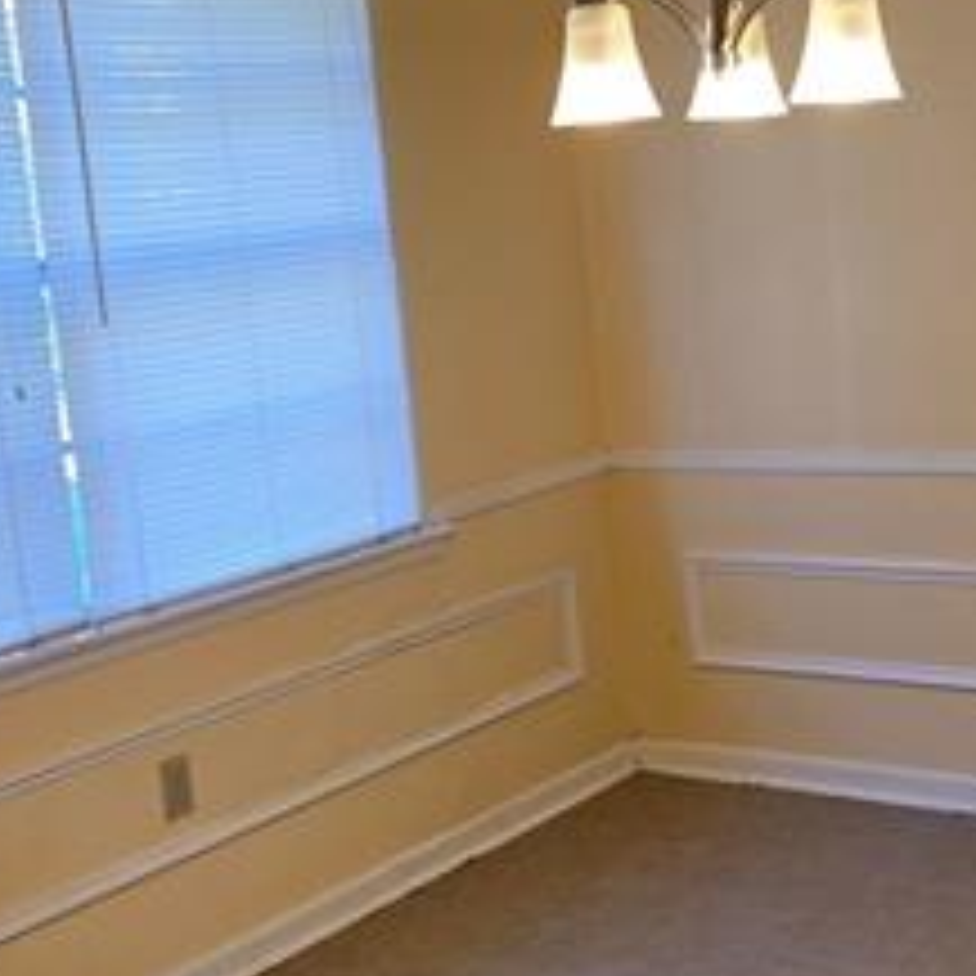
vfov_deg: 28.6
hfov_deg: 28.6
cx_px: 576
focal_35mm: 60
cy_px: 441
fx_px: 1914
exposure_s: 1/120
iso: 80
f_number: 1.7
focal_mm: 6.3
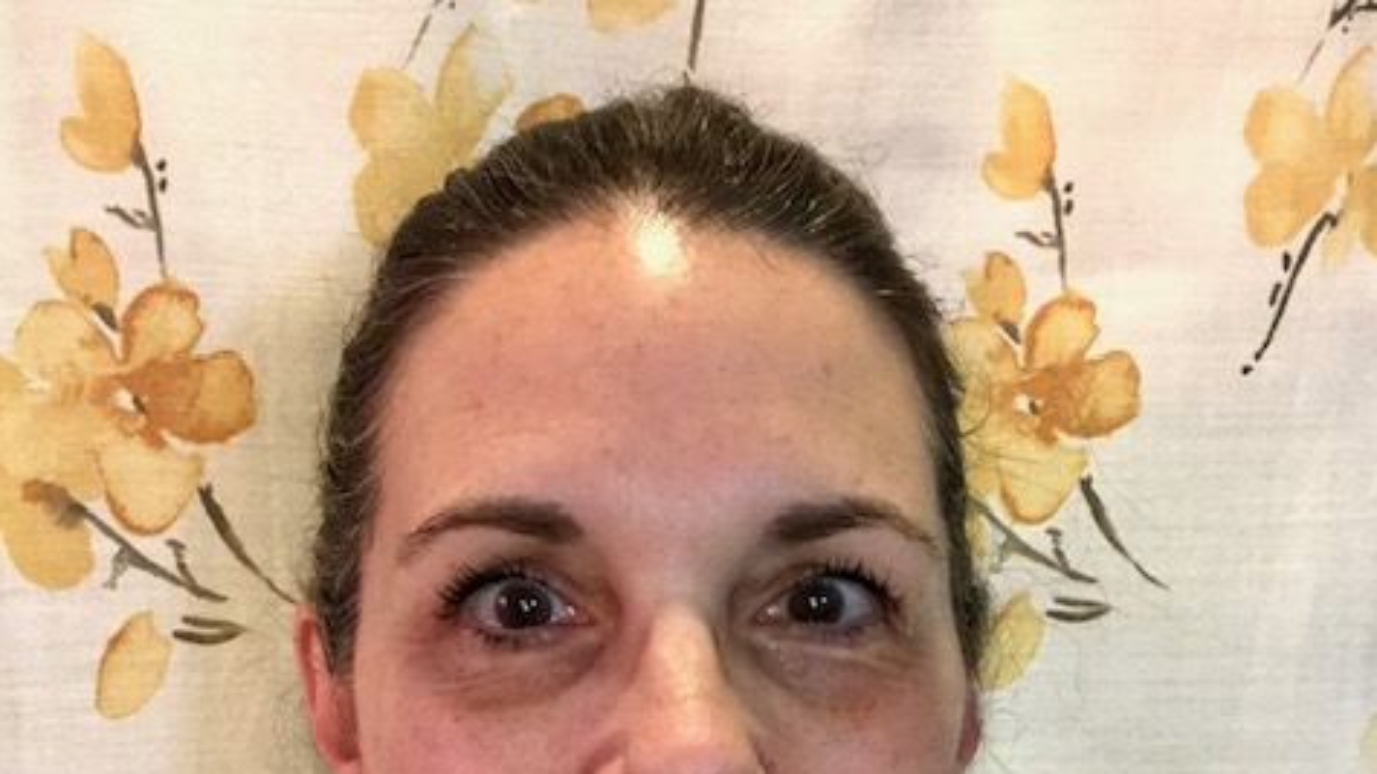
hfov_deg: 43.7
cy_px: 835
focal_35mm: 47
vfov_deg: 23.9
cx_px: 688
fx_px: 1716
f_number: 2.2
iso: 100
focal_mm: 2.87
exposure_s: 1/40
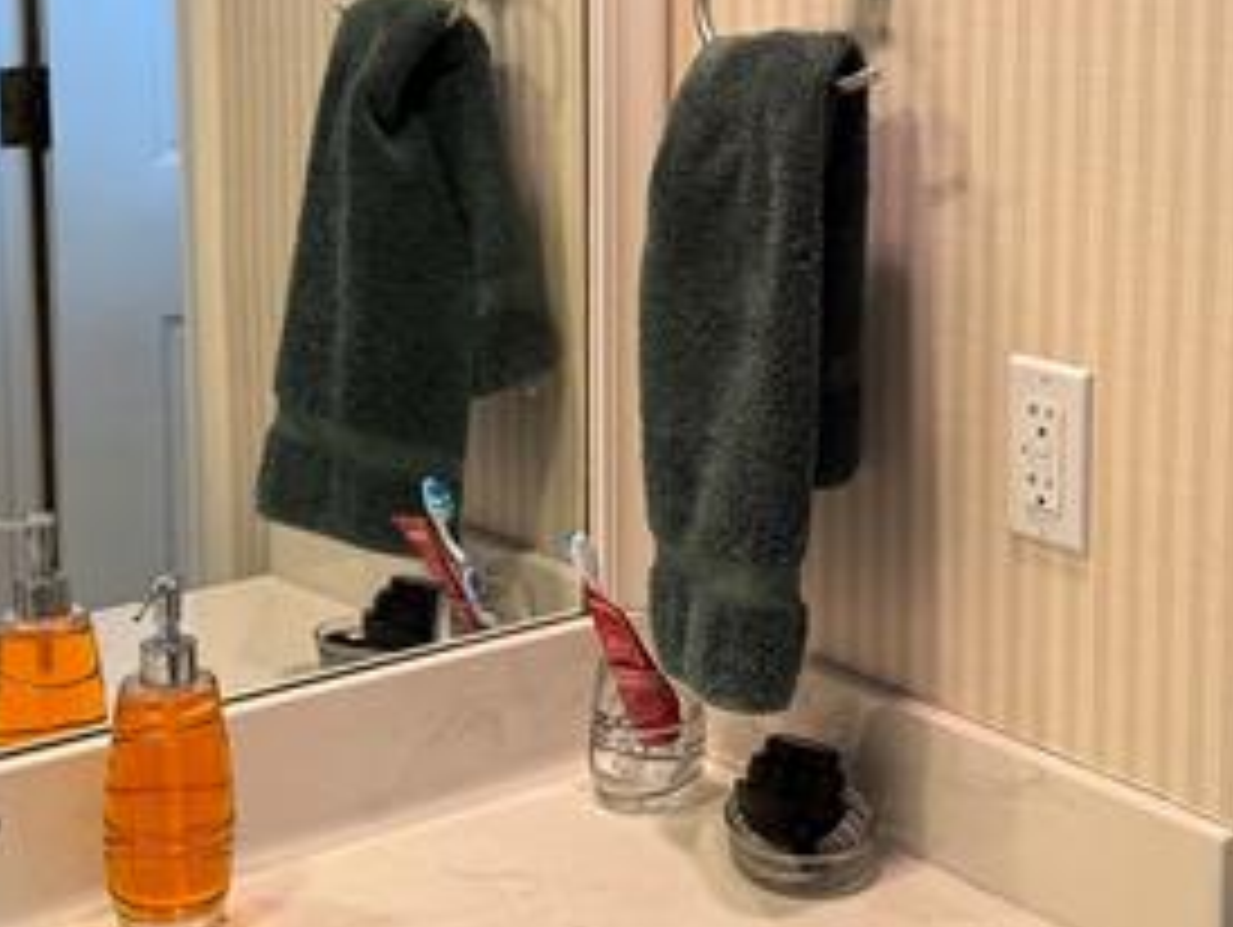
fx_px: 2496
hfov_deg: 27.3
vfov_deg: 20.9
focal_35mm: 70
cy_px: 225
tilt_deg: -8.1
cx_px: 968
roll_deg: -1.2
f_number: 1.78
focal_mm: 6.76
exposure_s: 1/120
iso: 160
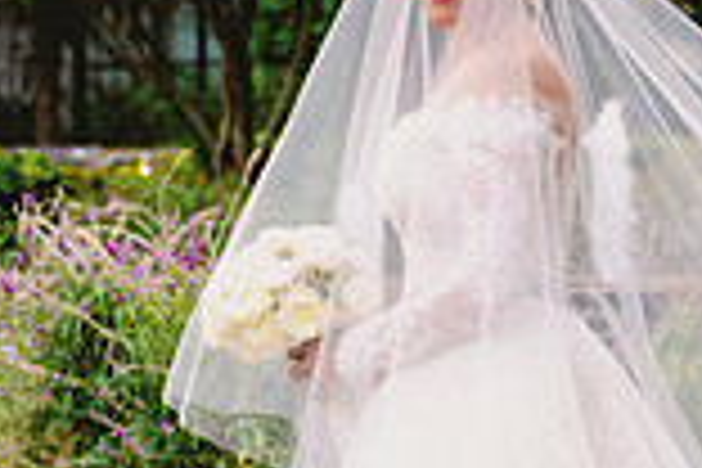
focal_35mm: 220
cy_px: 479
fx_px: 4290
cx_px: 666
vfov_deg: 6.2
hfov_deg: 9.3
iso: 160
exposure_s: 1/200
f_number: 3.2
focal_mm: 57
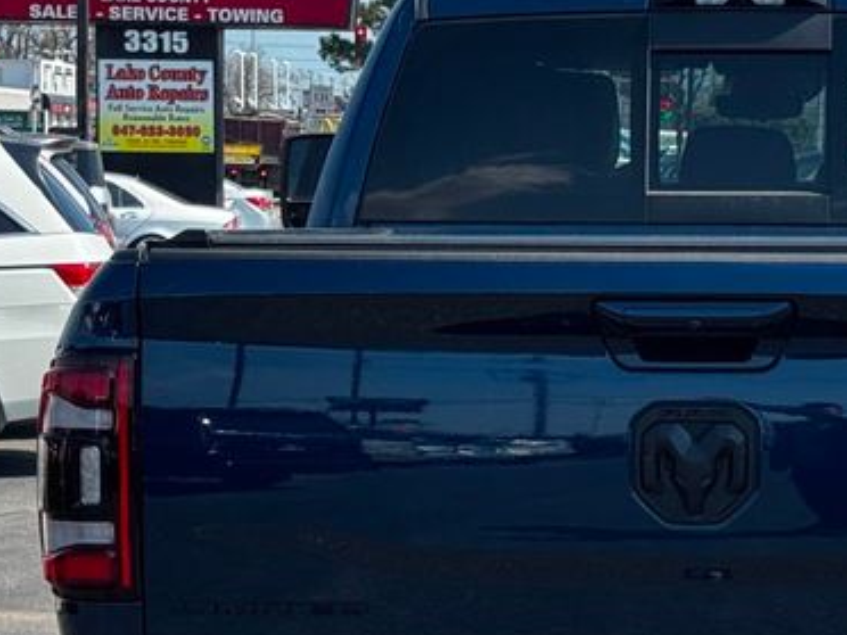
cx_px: 733
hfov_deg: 14.8
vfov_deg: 11.2
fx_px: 3230
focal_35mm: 132
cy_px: 469
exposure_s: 1/2415
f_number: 1.78
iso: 64
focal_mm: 6.76
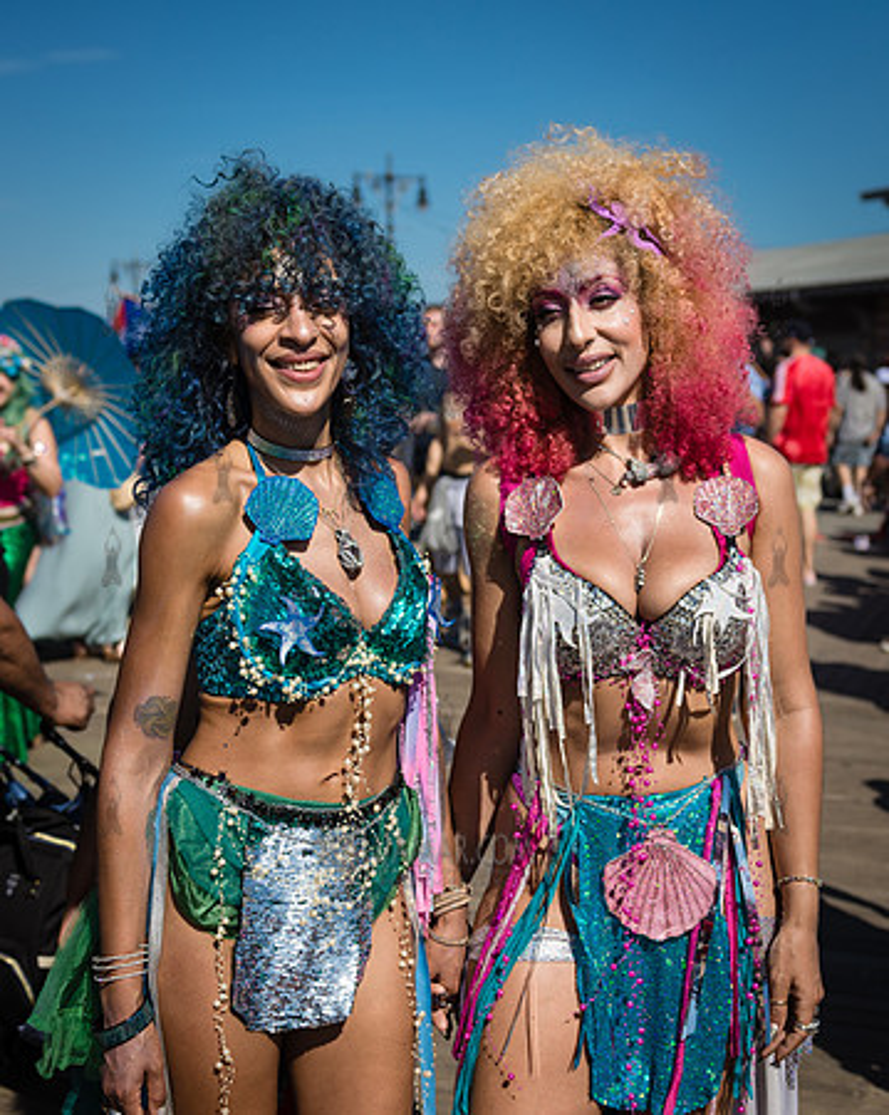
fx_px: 1646
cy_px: 550
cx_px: 568
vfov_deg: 37.4
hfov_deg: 30.1
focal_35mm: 50
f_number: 3.5
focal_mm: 35
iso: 100
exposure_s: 1/3200
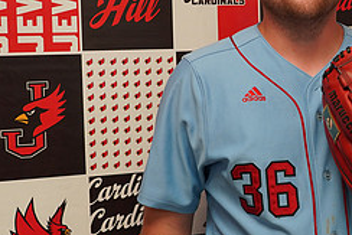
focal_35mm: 69
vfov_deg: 19.7
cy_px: 86
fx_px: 675
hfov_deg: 28.8
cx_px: 265
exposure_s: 1/160
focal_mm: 29
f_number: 4
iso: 800
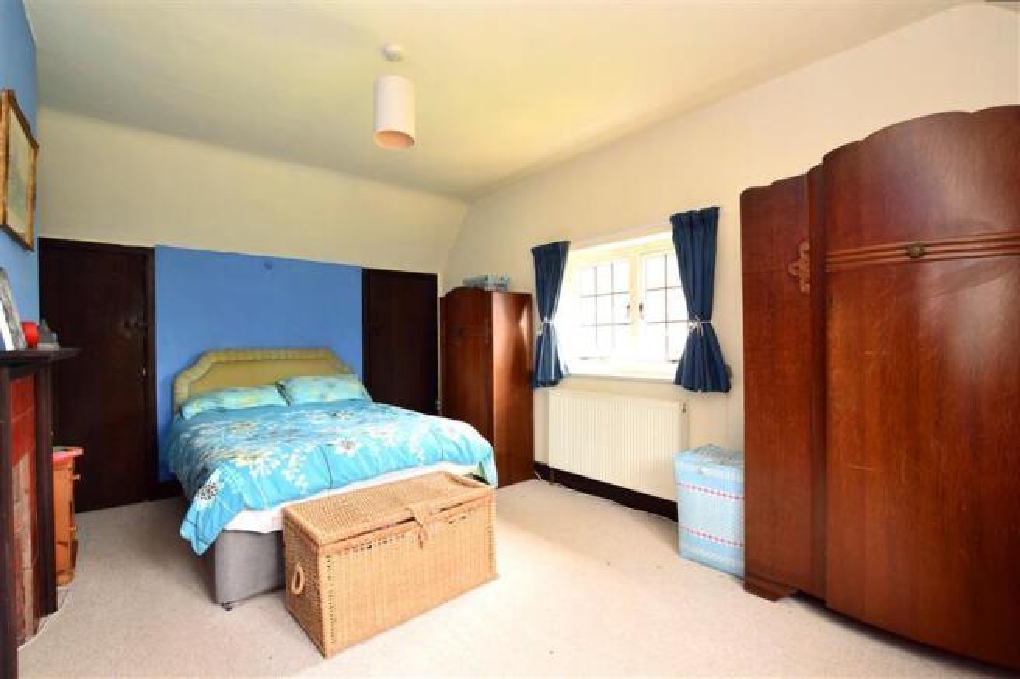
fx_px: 425
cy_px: 340
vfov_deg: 77.3
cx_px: 510
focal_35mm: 15
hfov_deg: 100.4
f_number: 6.3
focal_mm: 10
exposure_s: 1/50
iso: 400
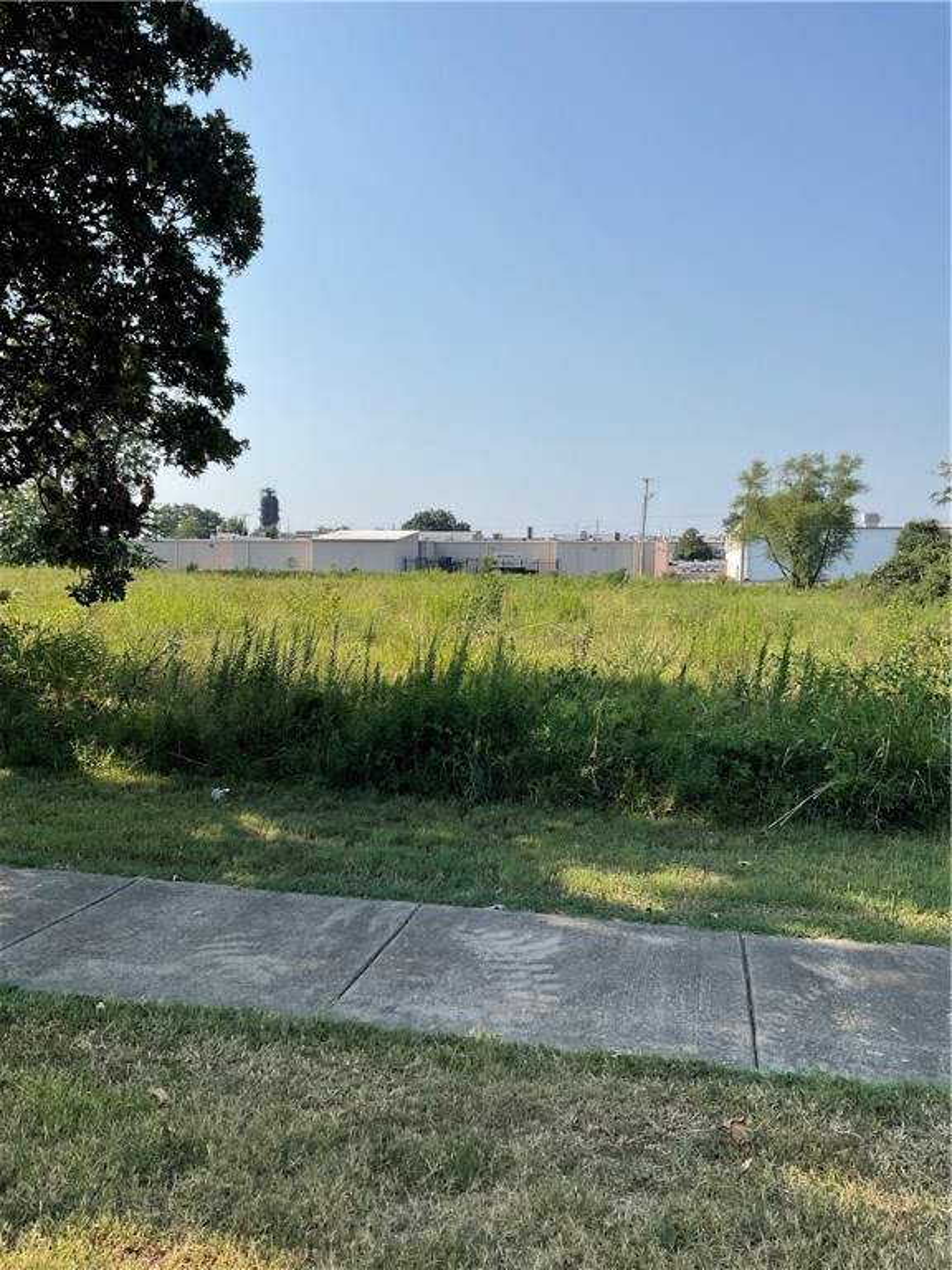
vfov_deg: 61.7
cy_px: 635
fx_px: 1063
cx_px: 476
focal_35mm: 29
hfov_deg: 48.2
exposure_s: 1/1848
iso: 16
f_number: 1.8
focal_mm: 3
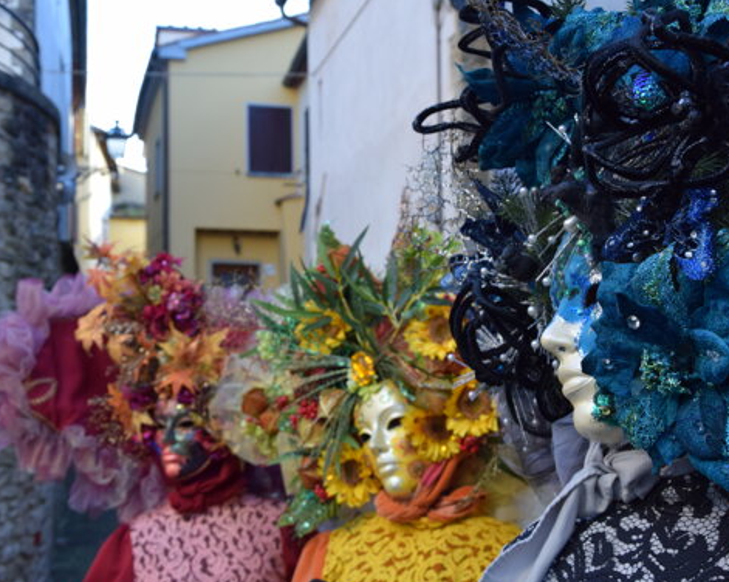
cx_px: 377
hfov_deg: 38.8
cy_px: 293
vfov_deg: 31.4
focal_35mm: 48
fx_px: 1035
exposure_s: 1/125
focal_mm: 28
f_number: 5.6
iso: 400
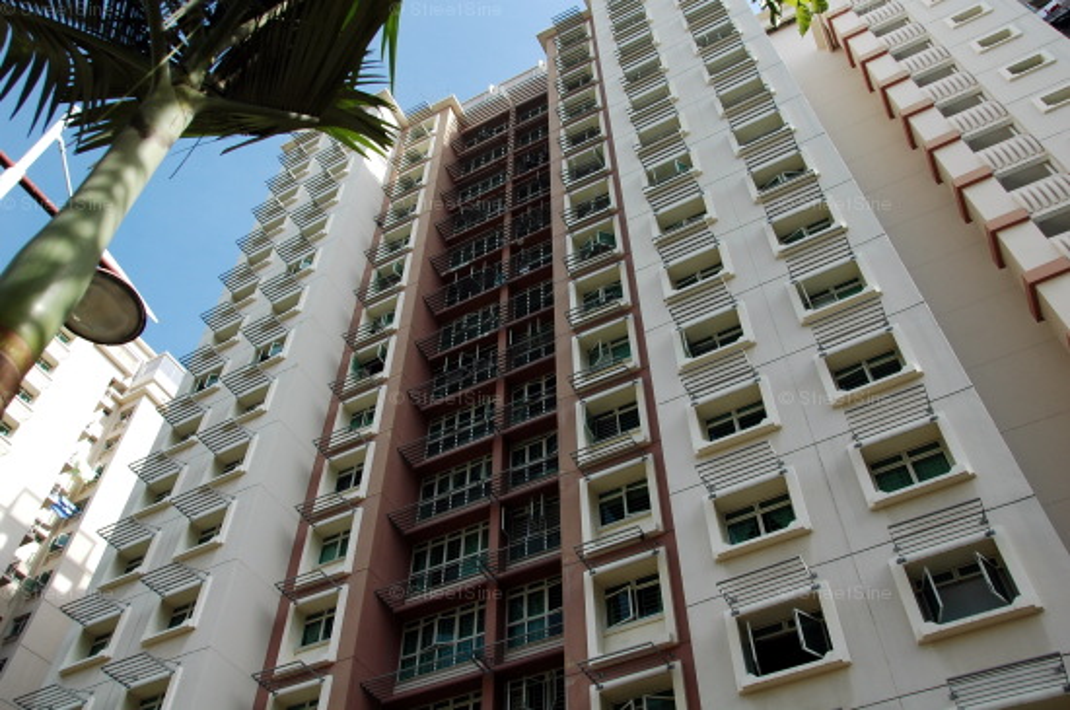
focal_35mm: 30
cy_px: 355
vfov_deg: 43.5
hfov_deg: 62.0
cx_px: 535
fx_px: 890
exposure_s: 1/400
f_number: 7.1
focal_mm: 20
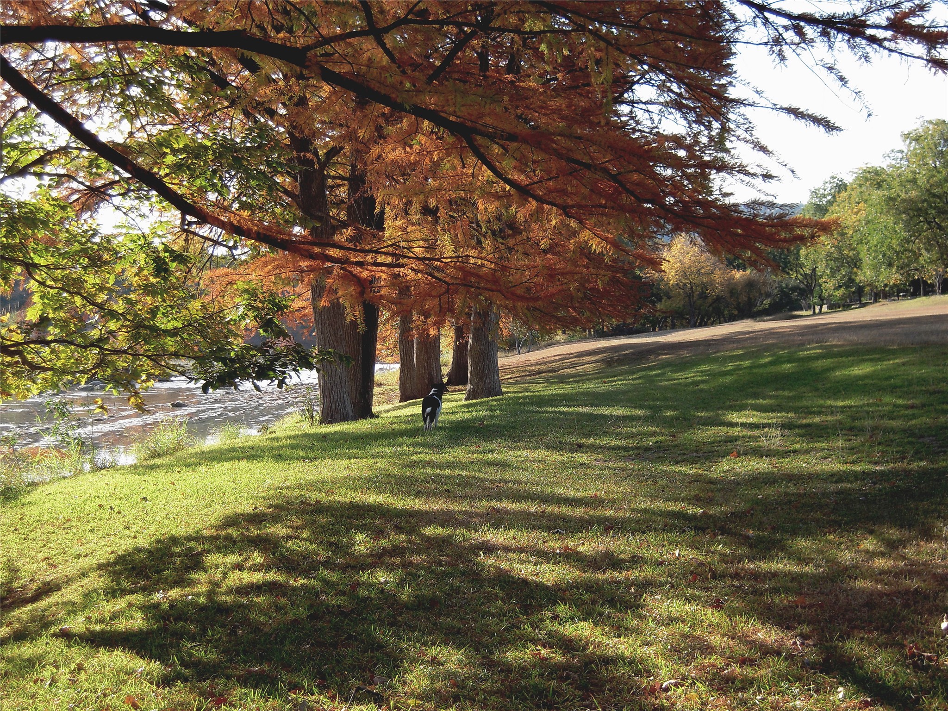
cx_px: 474
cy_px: 356
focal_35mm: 50
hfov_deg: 38.2
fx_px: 1369
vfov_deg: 29.1
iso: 100
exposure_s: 1/250
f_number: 3.5
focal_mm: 8.9
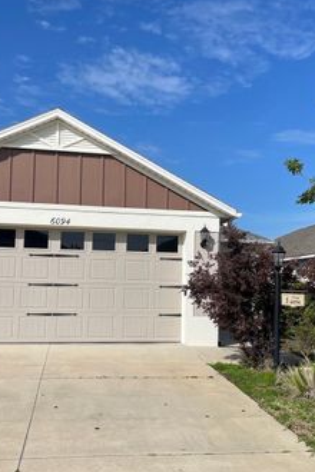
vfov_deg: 47.4
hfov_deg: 32.6
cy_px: 252
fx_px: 538
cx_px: 176
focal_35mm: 41
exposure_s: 1/7299
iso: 32
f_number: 1.6
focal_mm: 4.2
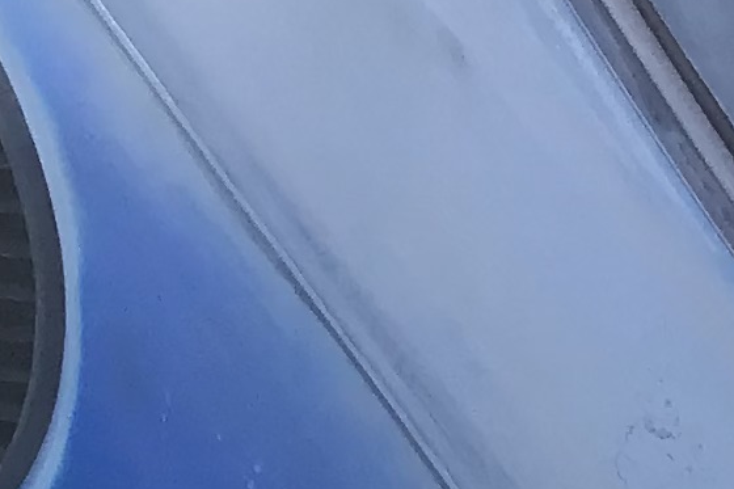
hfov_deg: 10.1
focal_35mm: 188
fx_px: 3832
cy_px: 1481
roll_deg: -2.5
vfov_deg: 6.6
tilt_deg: -33.5
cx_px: 1478
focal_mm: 3.3
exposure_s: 1/139
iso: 25
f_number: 2.4
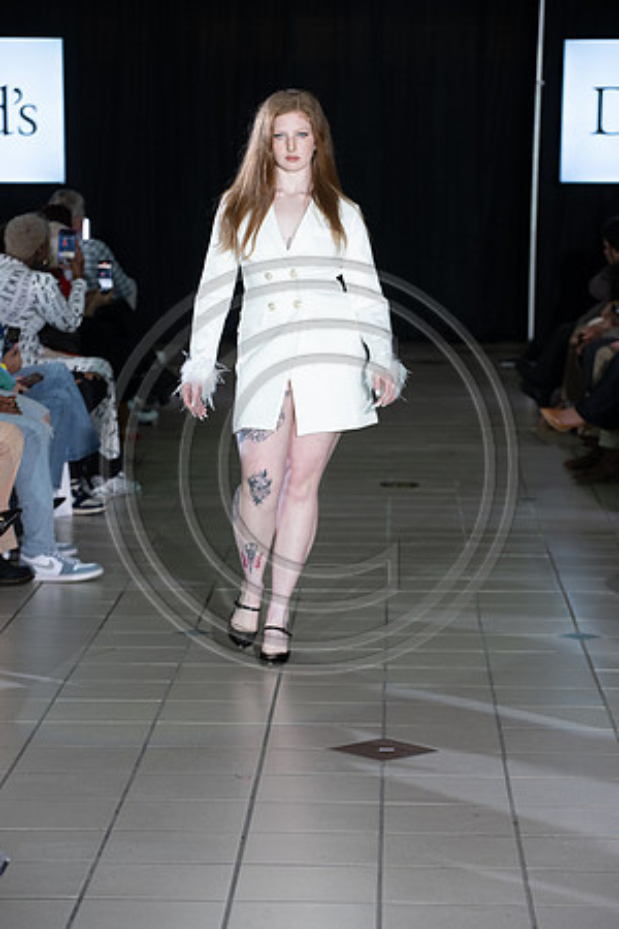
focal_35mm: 112
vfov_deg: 18.3
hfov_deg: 12.2
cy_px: 464
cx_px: 310
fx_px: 2888
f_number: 5
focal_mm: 112
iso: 1250
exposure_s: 1/160
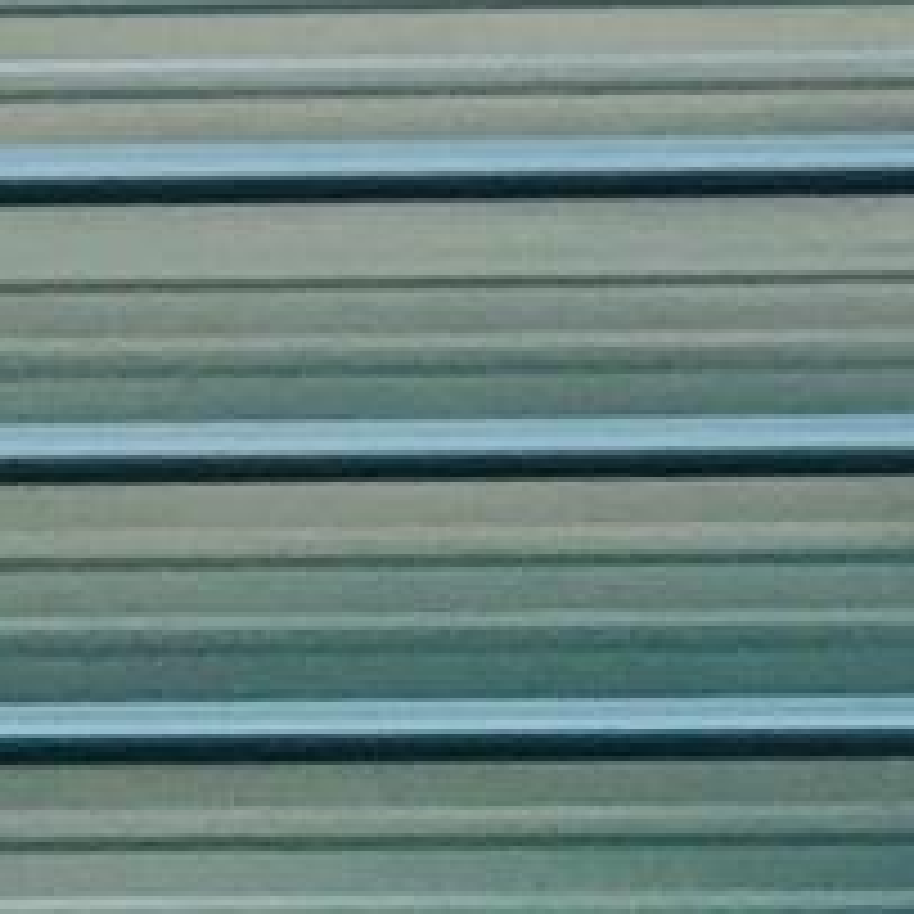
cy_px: -306
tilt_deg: +2.2
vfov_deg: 8.8
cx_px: 2719
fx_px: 5825
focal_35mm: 195
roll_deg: +1.1
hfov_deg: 7.8
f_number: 1.8
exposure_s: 1/120
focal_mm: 3.99
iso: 32
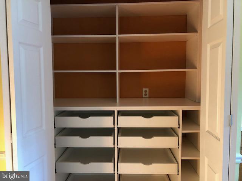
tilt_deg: -3.9
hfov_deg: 63.4
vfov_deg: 49.7
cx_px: 121
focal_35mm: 28
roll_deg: -0.1
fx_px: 196
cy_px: 90
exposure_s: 1/12
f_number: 1.8
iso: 100
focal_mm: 3.99
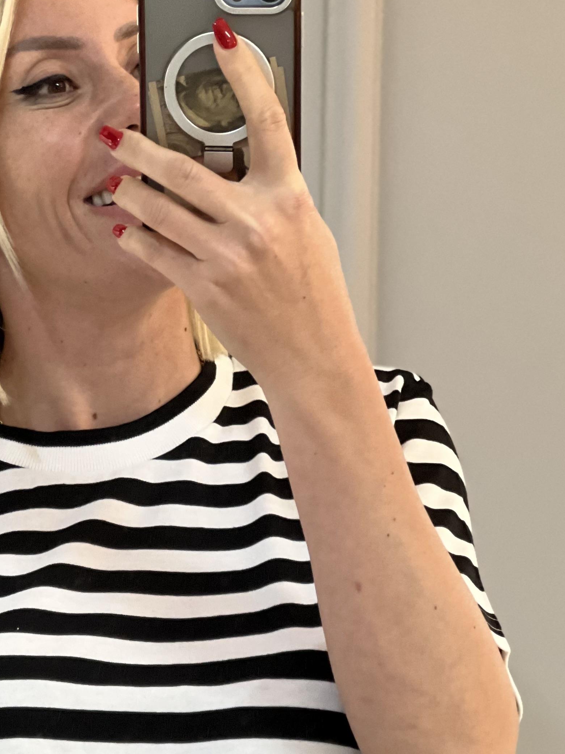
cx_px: 102
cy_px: 598
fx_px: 3243
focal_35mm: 149
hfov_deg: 9.9
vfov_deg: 13.2
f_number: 2.8
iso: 250
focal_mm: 9
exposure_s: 1/33
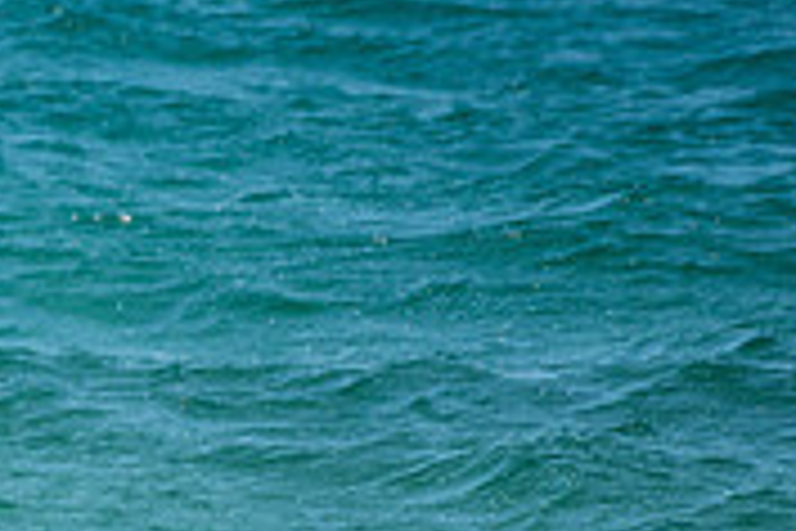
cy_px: 583
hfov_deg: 1.3
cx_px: -423
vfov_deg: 0.8
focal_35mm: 1635
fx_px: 36149
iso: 360
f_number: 5.6
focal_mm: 500
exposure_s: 1/2500
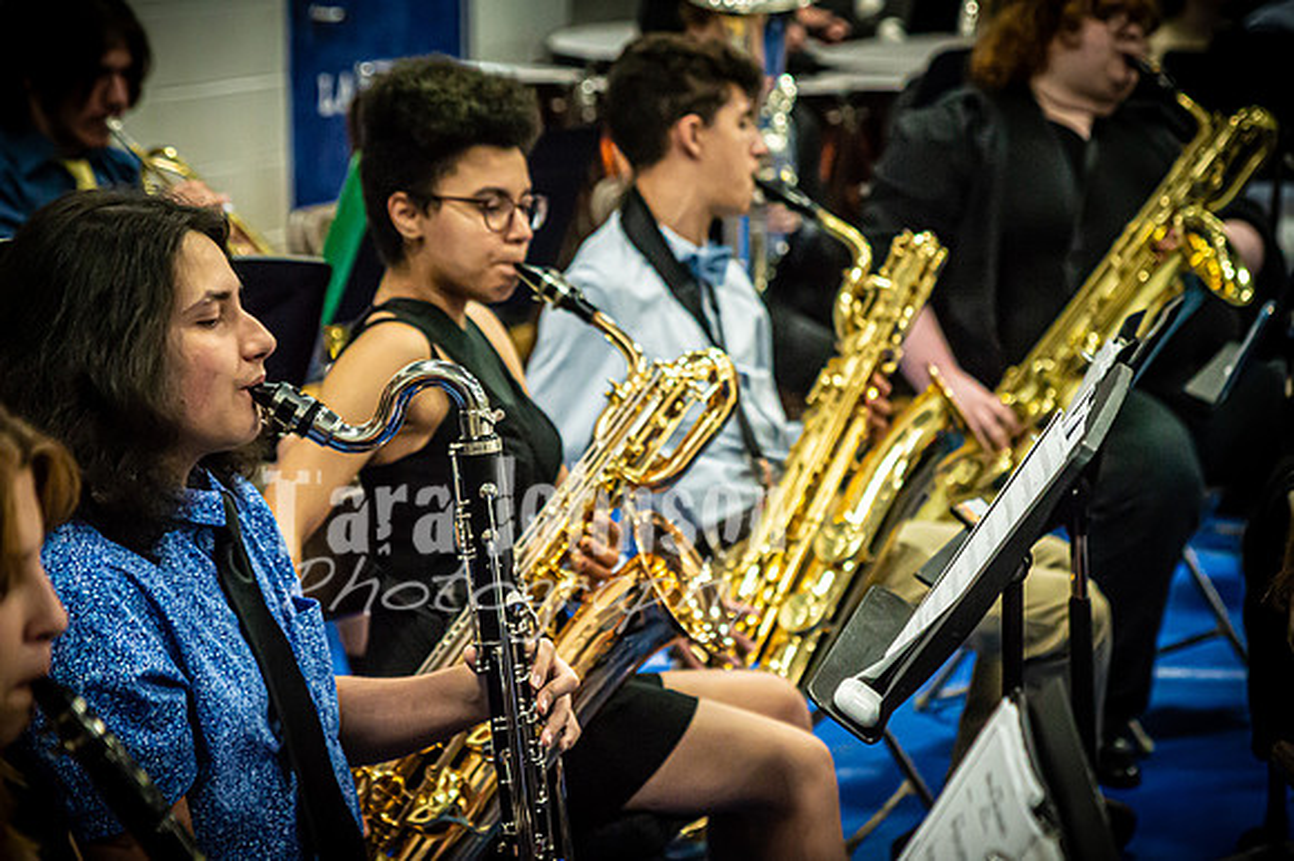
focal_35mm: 113
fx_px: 4053
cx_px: 695
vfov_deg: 12.1
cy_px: 430
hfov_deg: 18.1
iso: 5600
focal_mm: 70
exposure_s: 1/250
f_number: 2.8
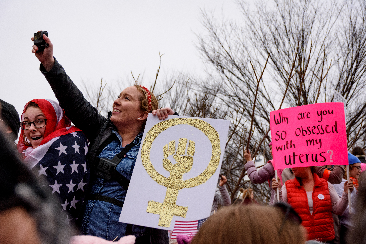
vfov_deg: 22.6
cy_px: 122
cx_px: 183
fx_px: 610
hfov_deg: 33.4
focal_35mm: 60
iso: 1000
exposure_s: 1/2000
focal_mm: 40
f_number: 5
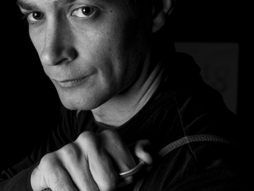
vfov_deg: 12.5
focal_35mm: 119
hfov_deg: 16.4
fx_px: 873
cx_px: 51
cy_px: 88
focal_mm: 36
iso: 100
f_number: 7.1
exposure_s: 1/125
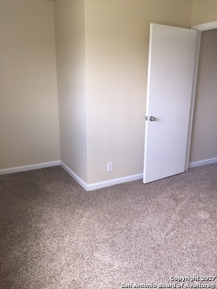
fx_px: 242
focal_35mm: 29
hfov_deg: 48.2
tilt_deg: -14.3
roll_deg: +0.5
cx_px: 108
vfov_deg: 61.7
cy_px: 144
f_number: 2.2
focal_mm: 4.15
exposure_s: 1/44
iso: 32
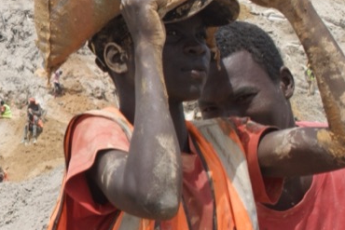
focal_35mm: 227
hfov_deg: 8.8
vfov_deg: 6.1
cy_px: 130
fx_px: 2176
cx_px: -238
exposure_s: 1/500
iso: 360
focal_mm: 40
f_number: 11
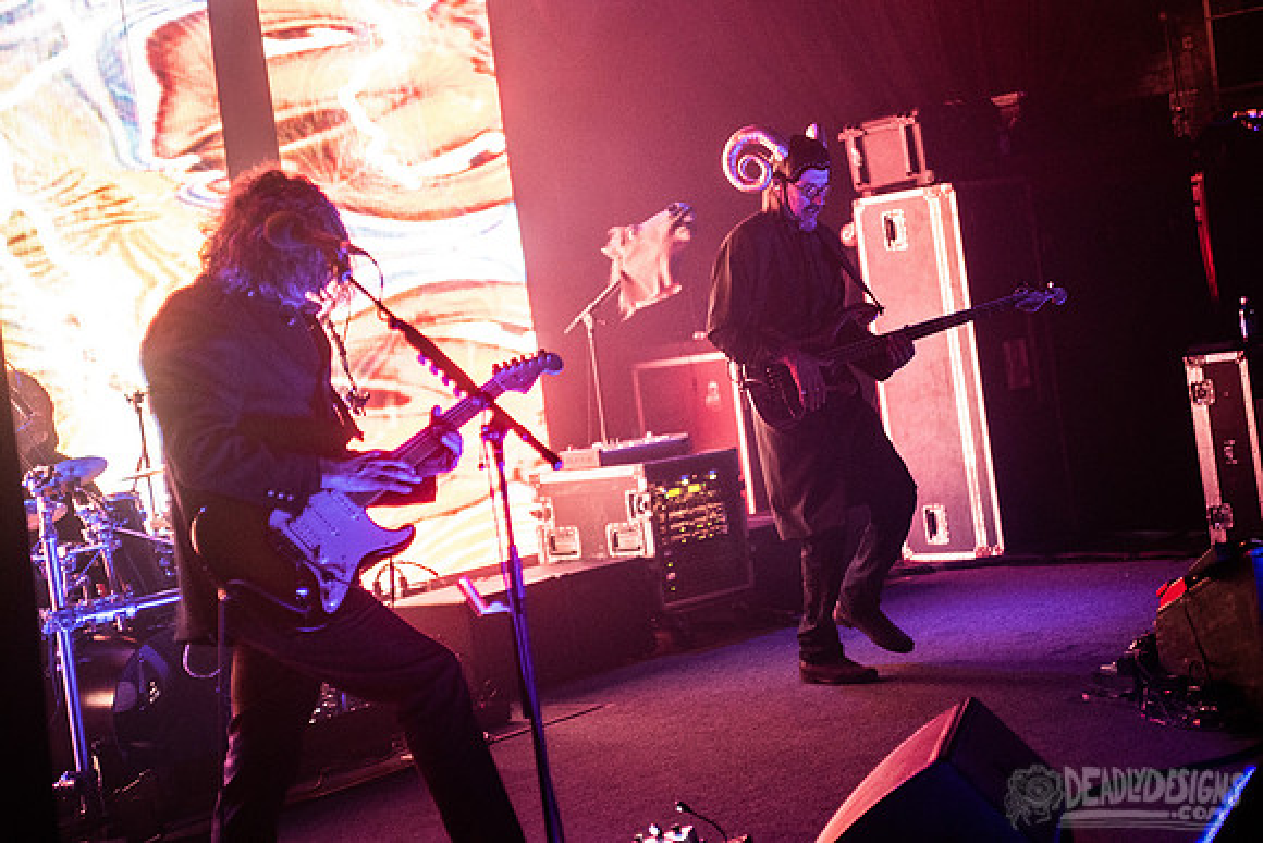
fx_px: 2658
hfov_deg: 26.7
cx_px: 606
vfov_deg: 18.0
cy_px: 391
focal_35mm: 76
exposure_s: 1/160
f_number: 3.2
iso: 4000
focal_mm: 70
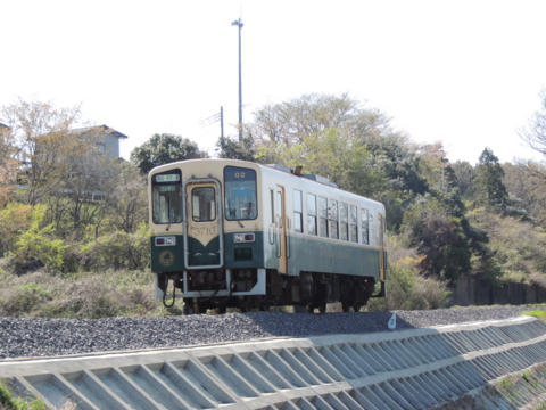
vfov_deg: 12.3
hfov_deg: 16.4
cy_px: 205
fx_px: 1893
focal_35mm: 120
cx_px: 273
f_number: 4.2
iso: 125
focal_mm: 21.4
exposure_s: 1/400
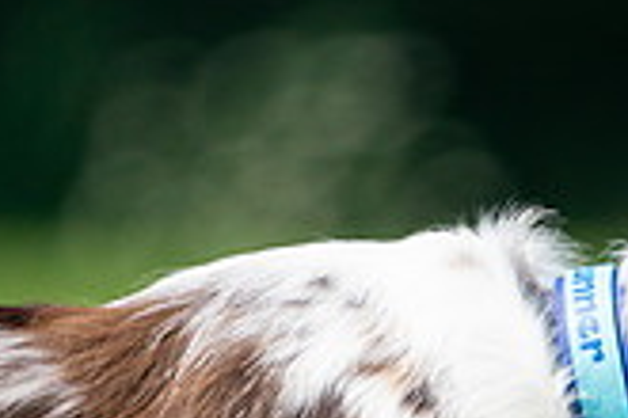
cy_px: 705
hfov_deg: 1.0
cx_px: 822
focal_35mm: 2004
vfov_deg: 0.7
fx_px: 34956
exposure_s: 1/4000
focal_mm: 571
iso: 800
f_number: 6.3
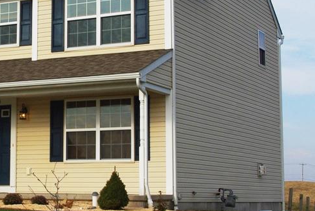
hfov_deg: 21.2
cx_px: 30
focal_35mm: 94
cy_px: 82
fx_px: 823
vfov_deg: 14.6
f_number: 8
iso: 100
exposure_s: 1/180
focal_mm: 26.25
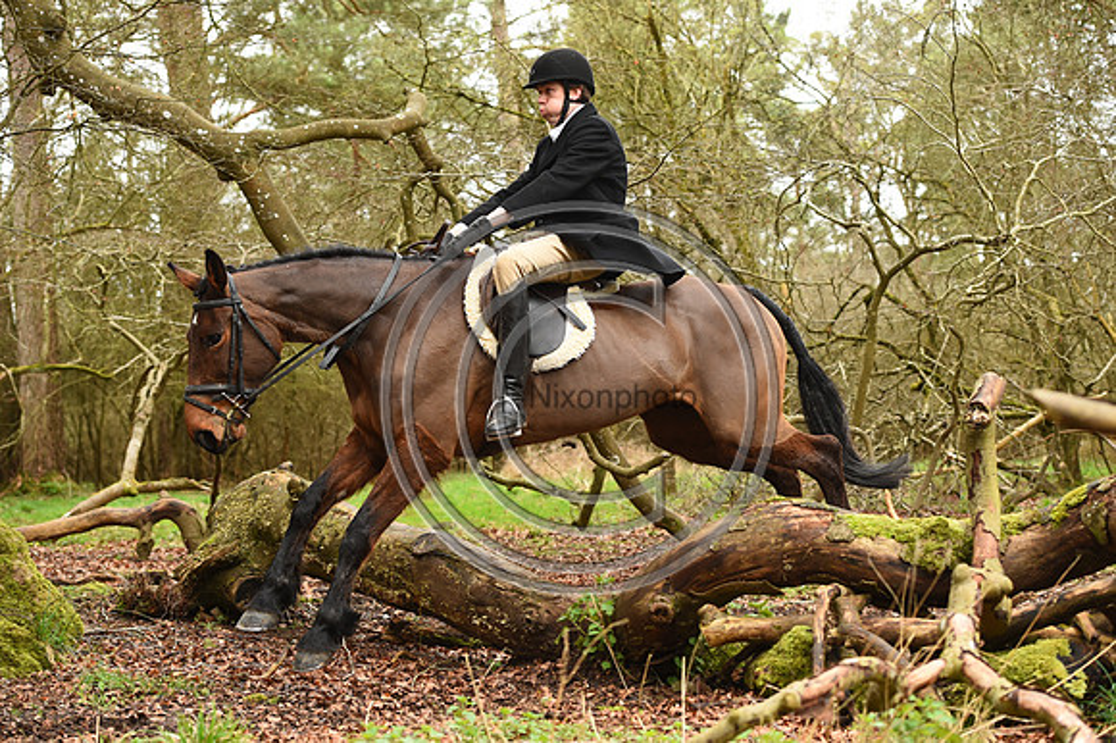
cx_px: 558
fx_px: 2169
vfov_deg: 19.4
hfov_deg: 28.9
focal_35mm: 70
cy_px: 372
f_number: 4
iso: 1600
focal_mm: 70
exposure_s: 1/1250
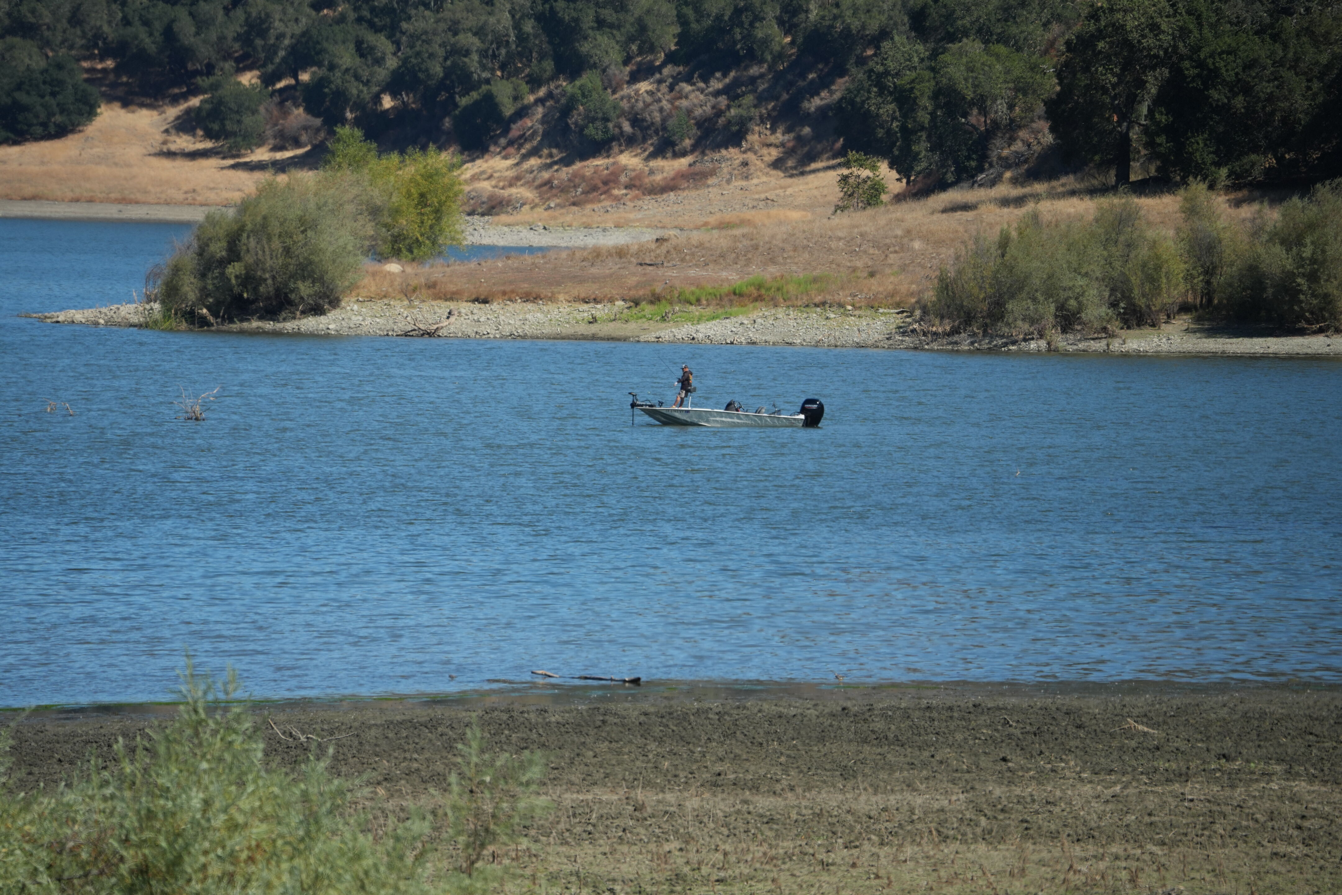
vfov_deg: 3.4
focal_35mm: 400
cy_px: 448
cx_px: 671
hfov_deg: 5.2
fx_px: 14910
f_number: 6.3
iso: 400
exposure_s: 1/1600
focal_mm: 400
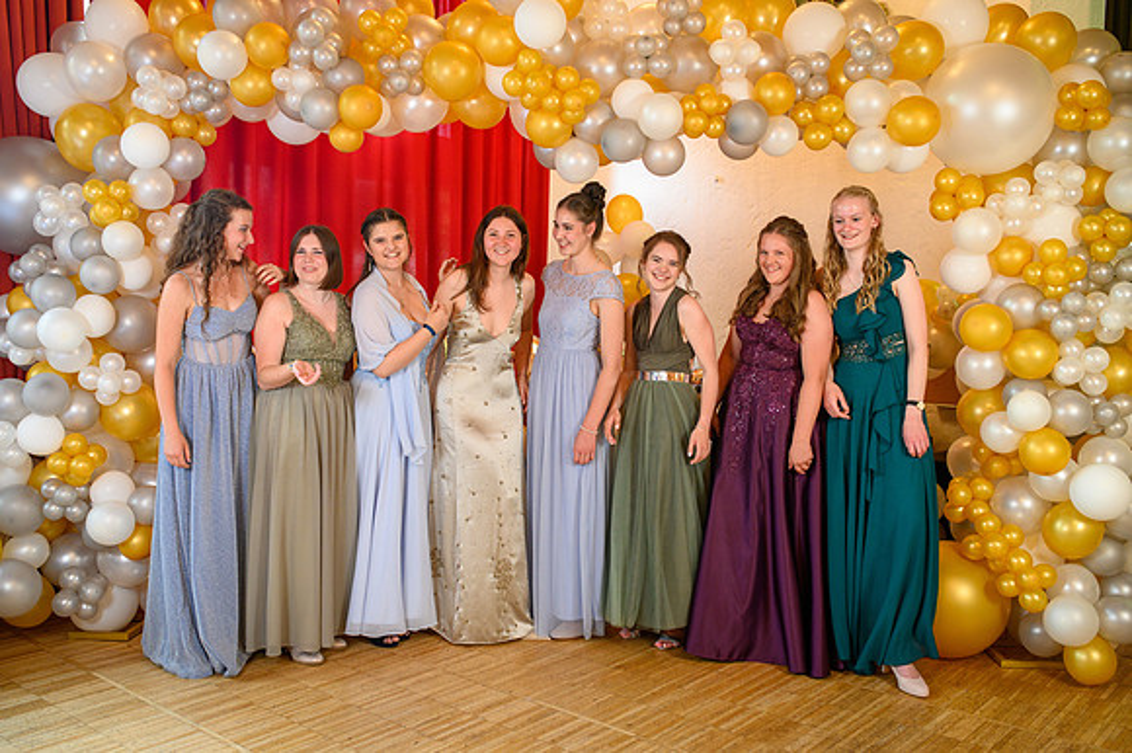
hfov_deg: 54.5
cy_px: 376
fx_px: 1100
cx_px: 566
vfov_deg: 37.8
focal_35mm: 35
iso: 1250
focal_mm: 35
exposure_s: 1/100
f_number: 3.5
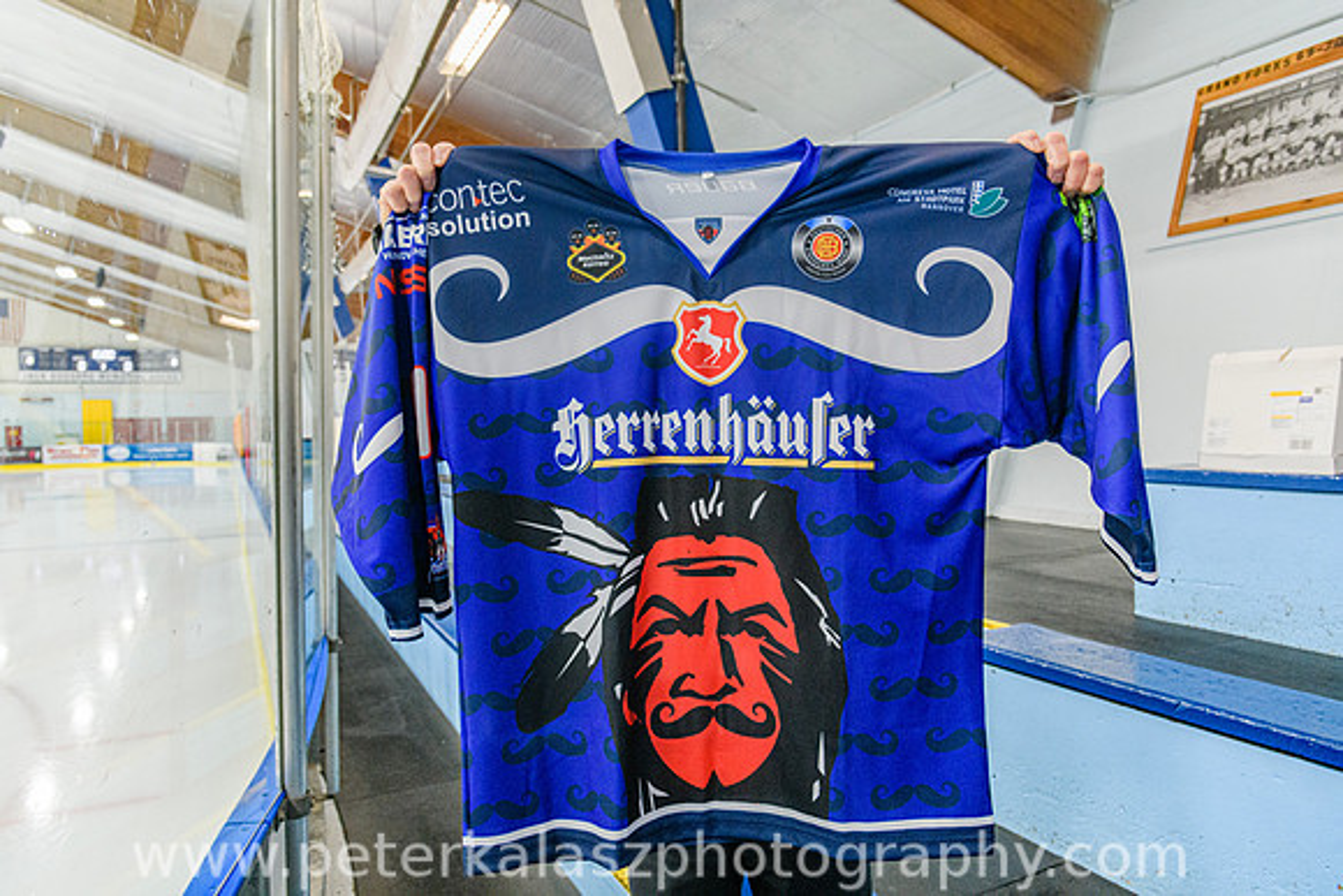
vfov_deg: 53.2
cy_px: 448
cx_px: 672
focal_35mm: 24
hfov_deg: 73.7
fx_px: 896
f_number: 5.6
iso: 3200
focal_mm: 24
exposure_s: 1/160
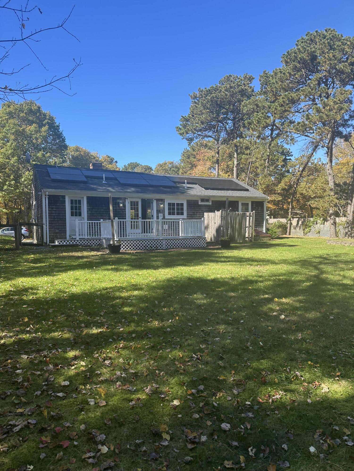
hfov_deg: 56.8
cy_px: 236
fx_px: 327
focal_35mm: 24
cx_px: 177
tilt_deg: -1.5
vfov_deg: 71.6
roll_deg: -0.1
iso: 80
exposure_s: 1/1433
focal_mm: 6.86
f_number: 1.78
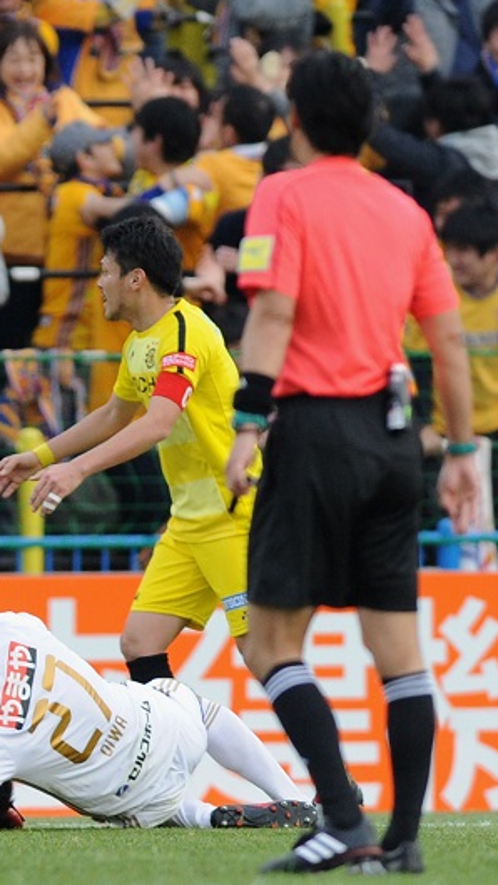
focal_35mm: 632
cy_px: 443
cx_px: -69
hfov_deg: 1.9
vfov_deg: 3.4
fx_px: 14841
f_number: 4.5
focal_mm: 400
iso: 1000
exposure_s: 1/1250
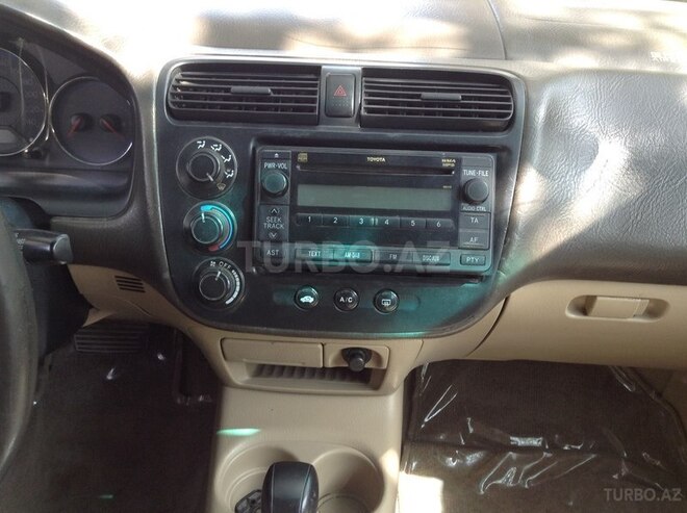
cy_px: 256
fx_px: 654
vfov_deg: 42.8
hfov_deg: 55.4
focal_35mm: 33
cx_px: 344
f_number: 2.4
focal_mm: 3.3
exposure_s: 1/60
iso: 40
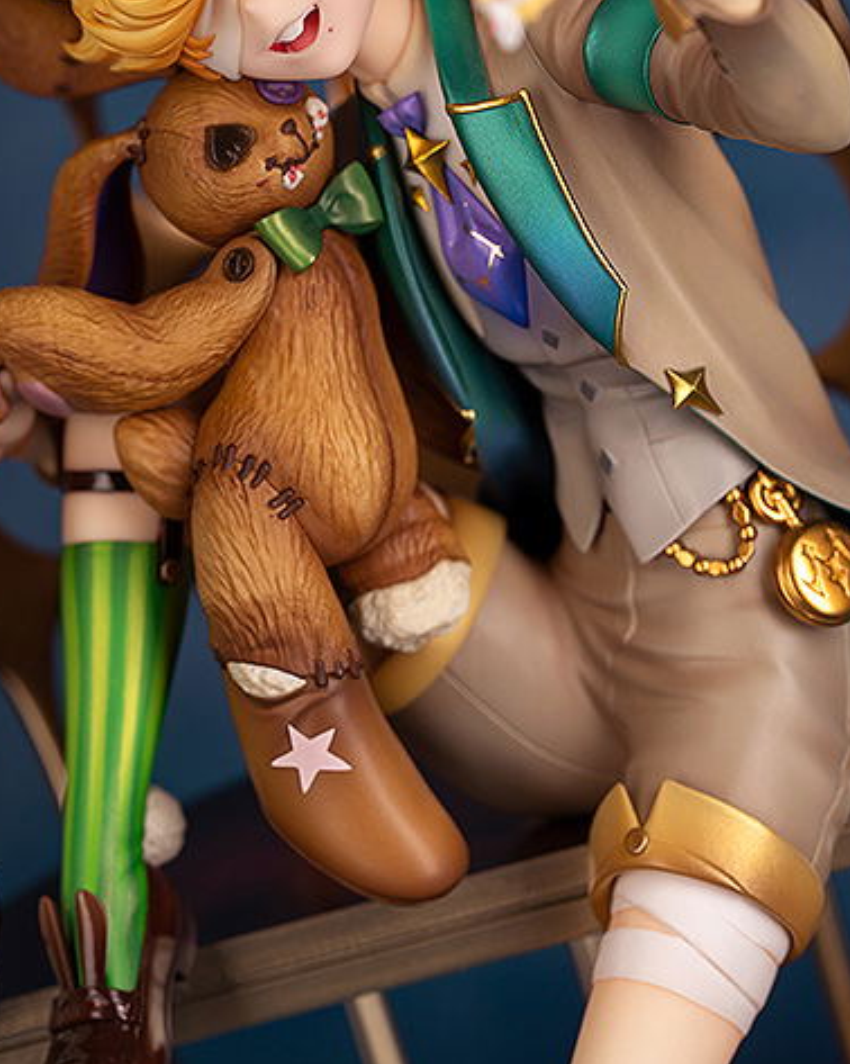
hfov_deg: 9.5
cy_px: 234
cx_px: 297
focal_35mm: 163
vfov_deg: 11.8
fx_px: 5129
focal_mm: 100
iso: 200
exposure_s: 1/160
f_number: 8
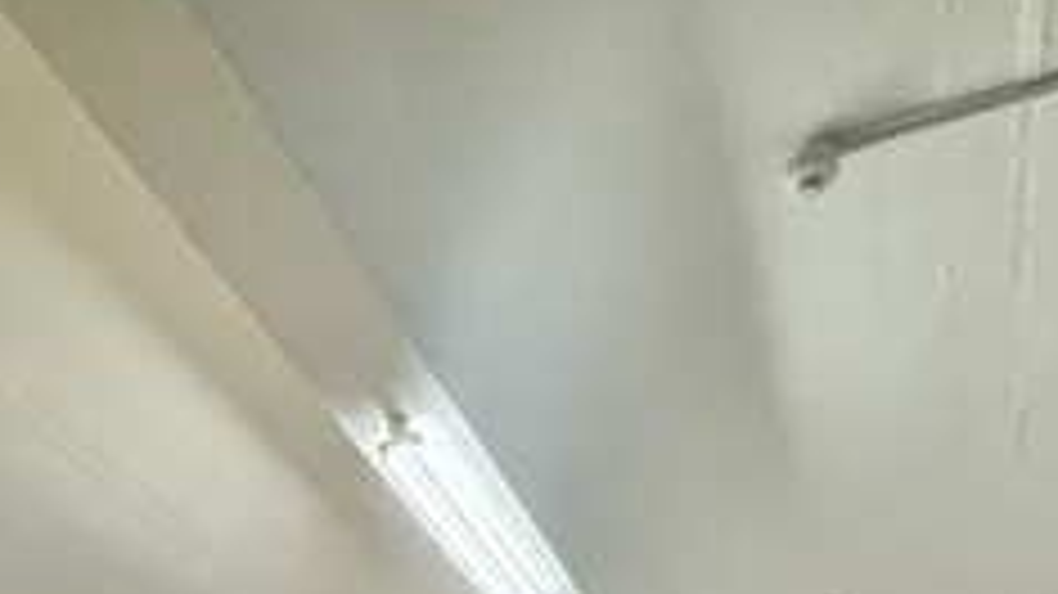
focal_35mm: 52
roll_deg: -1.2
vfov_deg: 16.3
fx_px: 1458
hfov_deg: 37.7
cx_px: 140
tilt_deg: -3.5
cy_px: 1256
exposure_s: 1/50
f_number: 2.2
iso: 200
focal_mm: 2.22
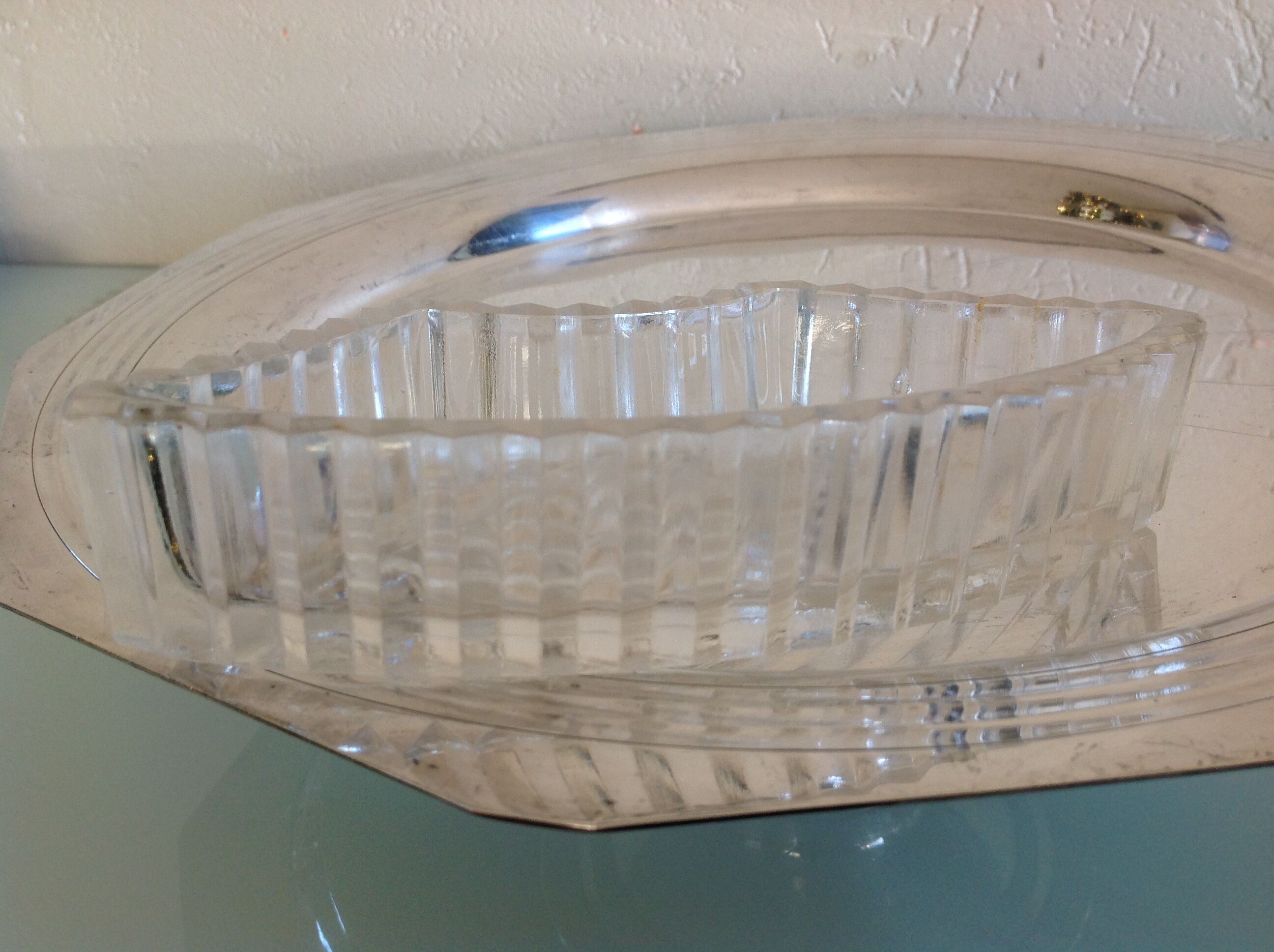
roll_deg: +5.5
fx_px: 1286
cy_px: 476
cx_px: 637
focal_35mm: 35
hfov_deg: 52.7
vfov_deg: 40.6
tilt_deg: -27.4
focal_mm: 4.28
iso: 50
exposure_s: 1/30
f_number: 2.4
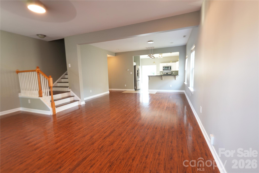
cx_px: 130
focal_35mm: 16
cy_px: 86
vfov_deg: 73.7
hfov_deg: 96.7
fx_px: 115
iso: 100
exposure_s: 1.6
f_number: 8
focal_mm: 16
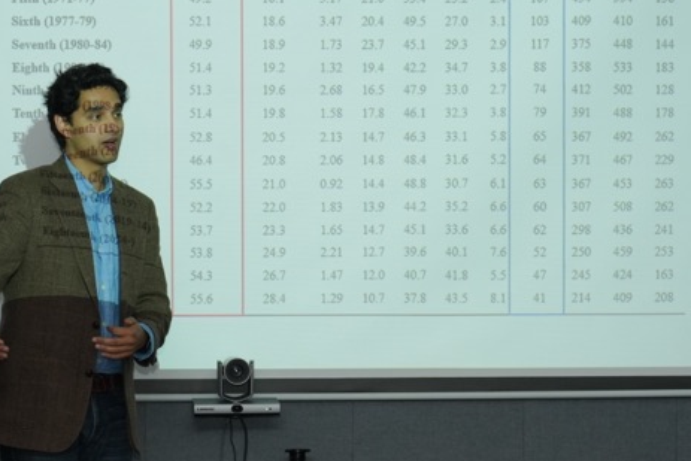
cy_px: 292
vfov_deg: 8.7
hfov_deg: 13.0
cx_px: 285
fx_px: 3033
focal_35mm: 158
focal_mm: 61
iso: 1600
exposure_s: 1/160
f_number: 5.6
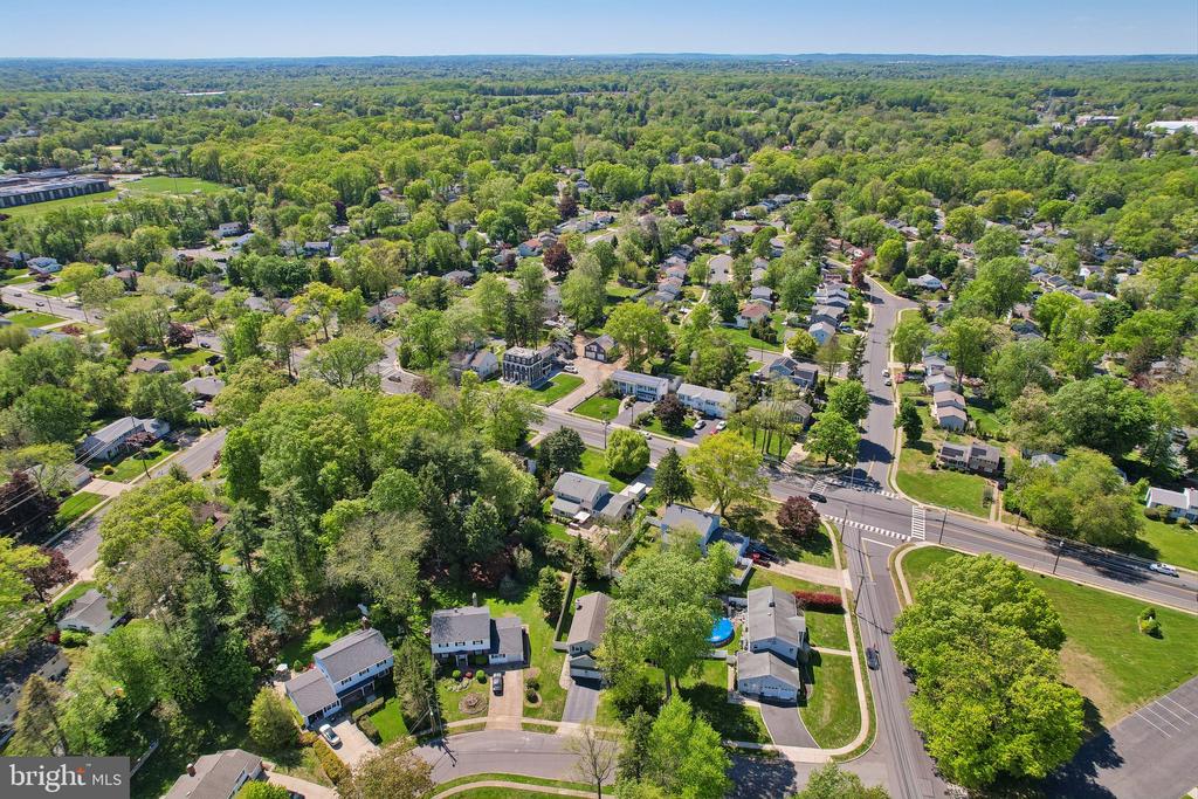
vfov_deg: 57.2
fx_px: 732
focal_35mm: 22
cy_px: 400
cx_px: 599
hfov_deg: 78.6
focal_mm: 8.4
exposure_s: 1/2000
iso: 100
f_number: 2.8
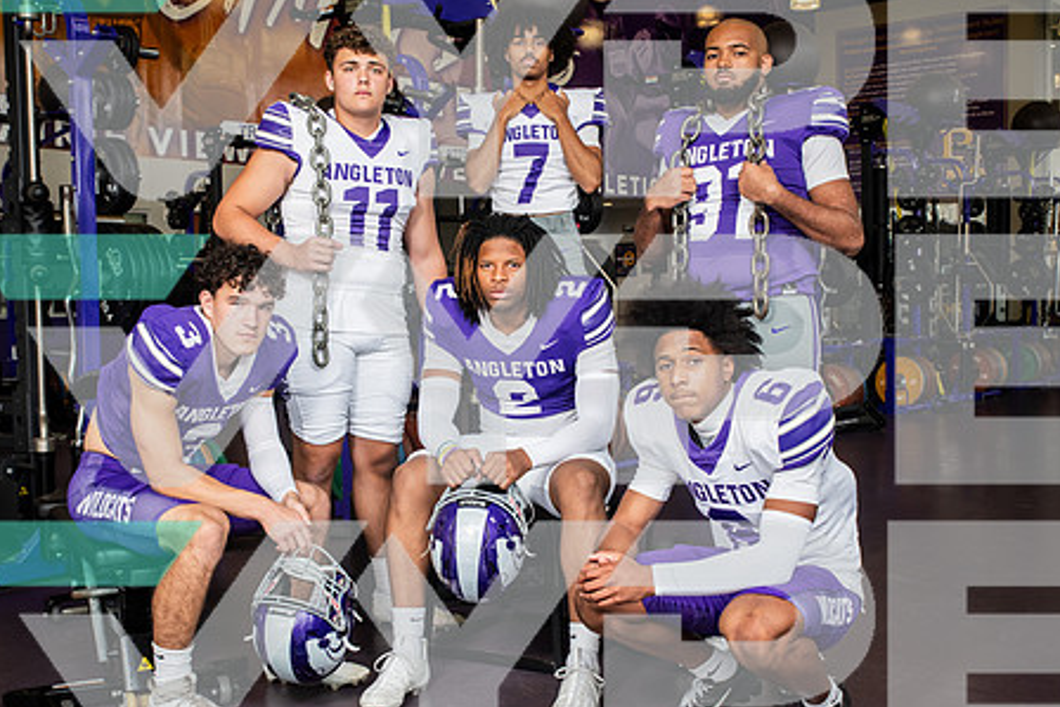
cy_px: 361
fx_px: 1296
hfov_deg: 44.5
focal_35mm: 44
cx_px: 565
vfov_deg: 30.5
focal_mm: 34
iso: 800
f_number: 7.1
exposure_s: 1/250
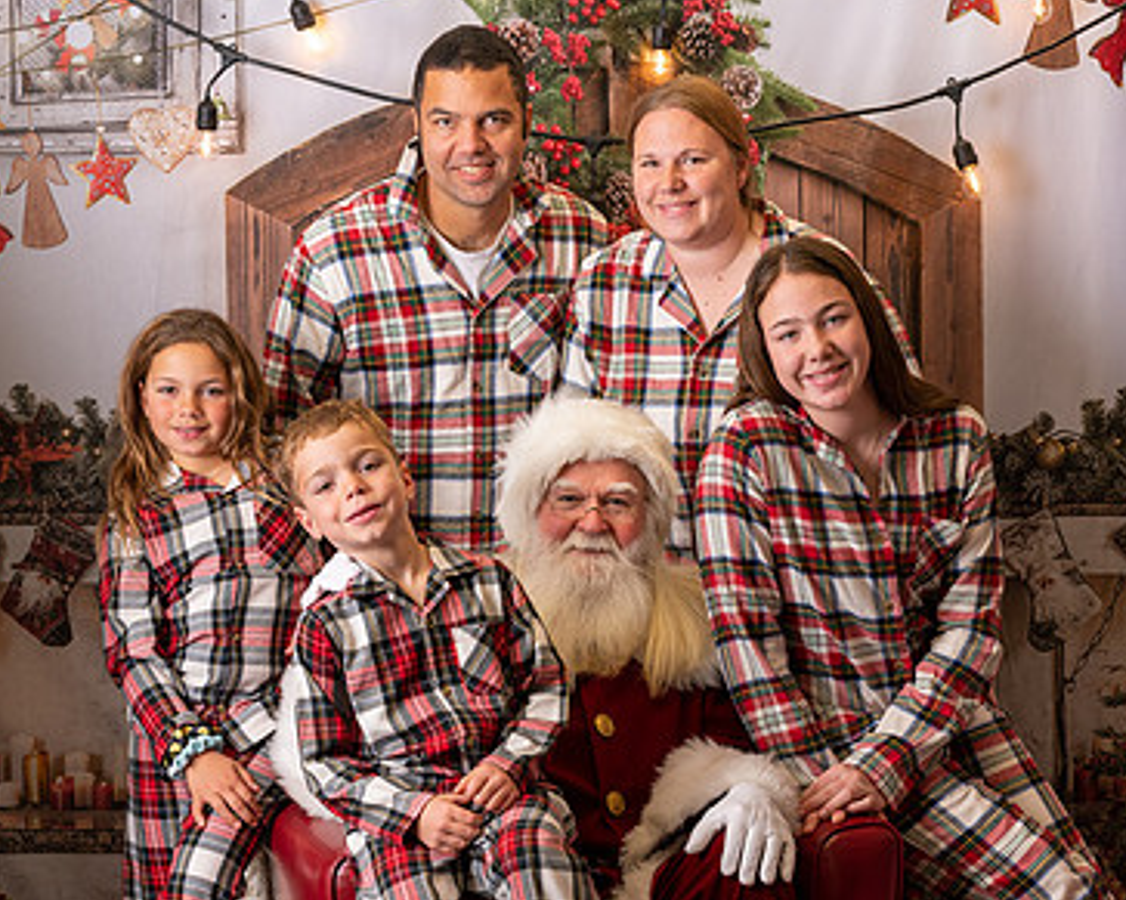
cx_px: 714
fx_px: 3232
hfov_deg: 19.7
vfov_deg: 15.7
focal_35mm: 97
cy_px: 738
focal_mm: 50
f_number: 7.1
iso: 100
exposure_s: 1/100
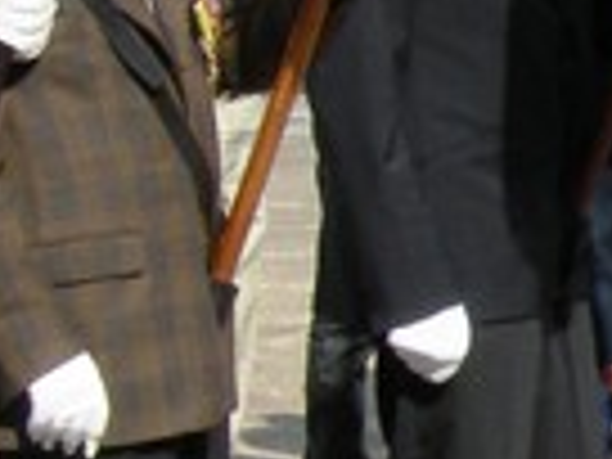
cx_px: -704
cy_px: 482
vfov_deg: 4.5
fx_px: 5799
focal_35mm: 328
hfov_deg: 5.9
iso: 64
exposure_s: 1/285
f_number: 7.1
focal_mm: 9.8
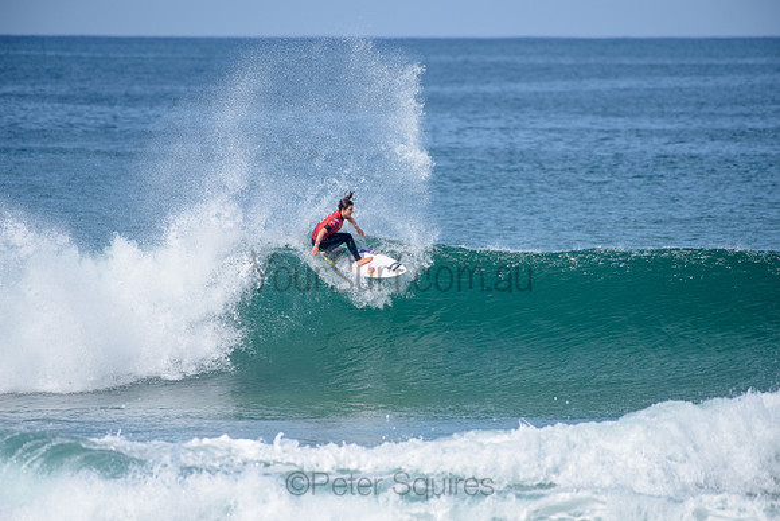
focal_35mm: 500
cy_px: 260
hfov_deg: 4.1
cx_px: 390
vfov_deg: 2.8
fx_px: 10835
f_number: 6.3
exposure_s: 1/2500
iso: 250
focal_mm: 500
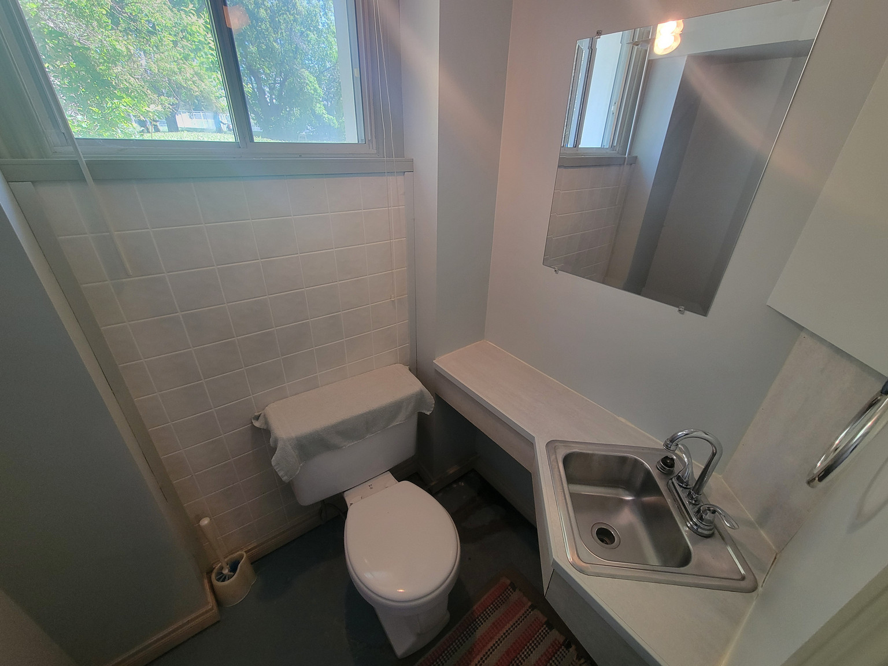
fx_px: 333
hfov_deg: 106.2
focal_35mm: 13
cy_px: 333
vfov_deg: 89.9
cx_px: 444
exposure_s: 1/60
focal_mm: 2.2
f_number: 2.2
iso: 200
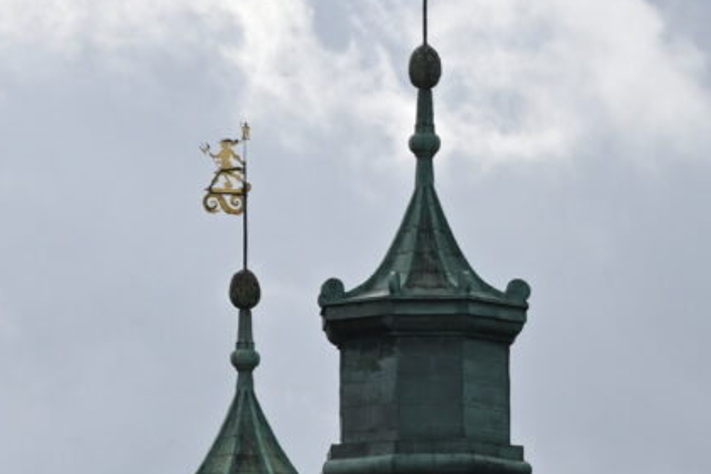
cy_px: 473
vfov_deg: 1.9
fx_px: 14402
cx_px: 414
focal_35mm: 729
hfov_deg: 2.8
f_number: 4.5
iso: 400
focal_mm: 120
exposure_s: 1/4000
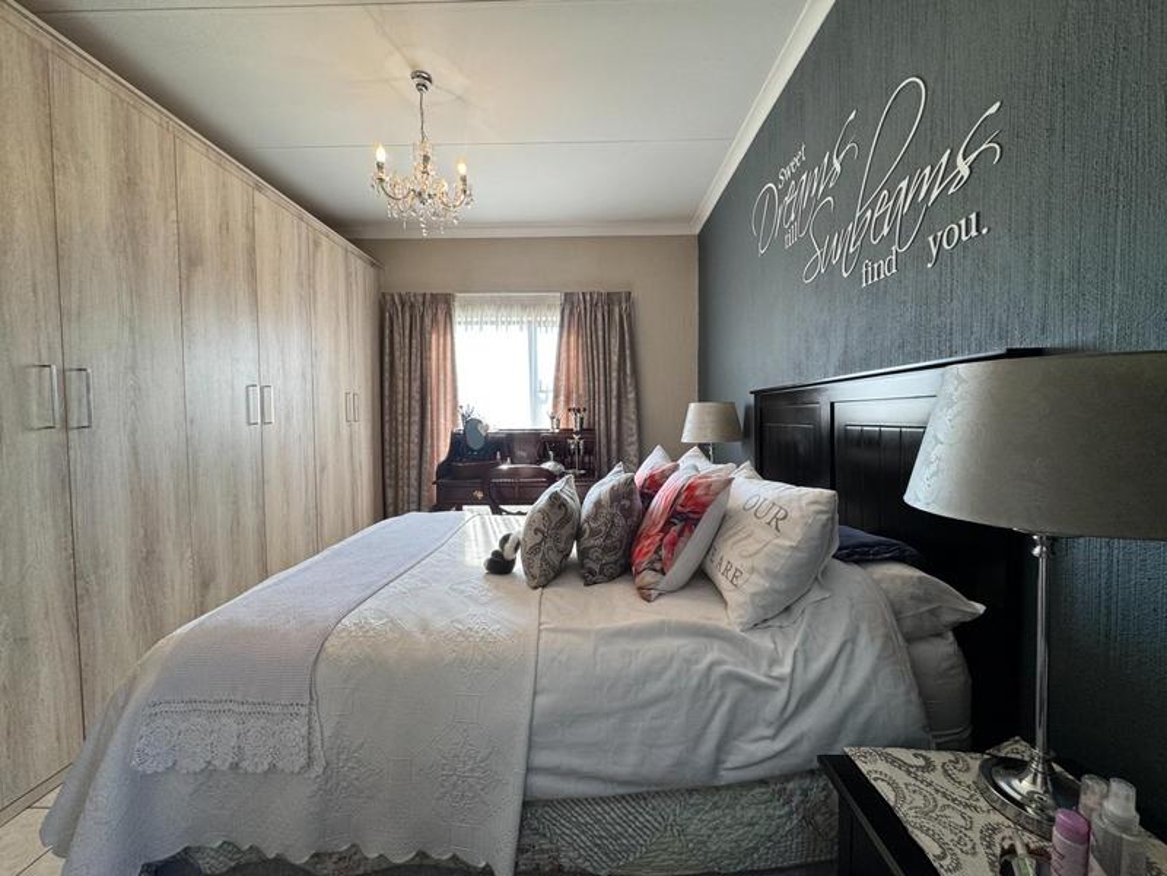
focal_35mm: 14
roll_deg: +0.6
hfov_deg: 102.1
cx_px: 584
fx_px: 472
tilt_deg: -2.1
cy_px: 438
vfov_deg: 85.7
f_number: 2.2
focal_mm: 2.22
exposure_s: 1/100
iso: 125
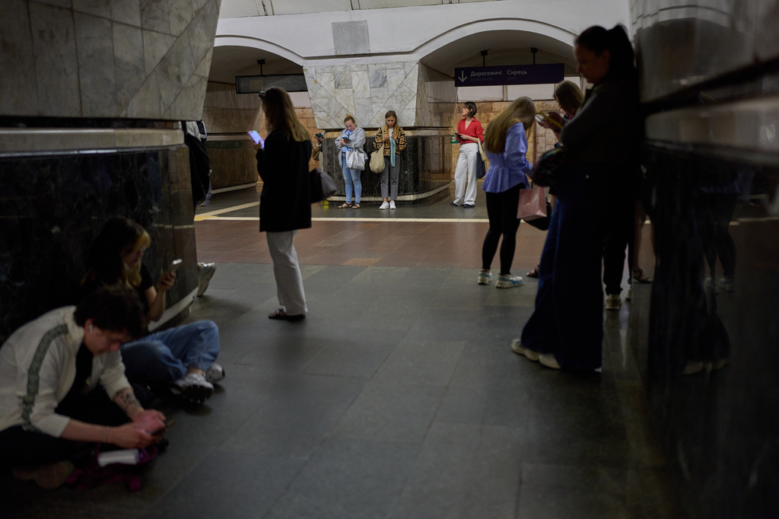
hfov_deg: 54.4
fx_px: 757
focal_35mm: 35
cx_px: 390
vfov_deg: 37.8
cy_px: 260
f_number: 1.4
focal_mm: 35
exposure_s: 1/320
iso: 1250
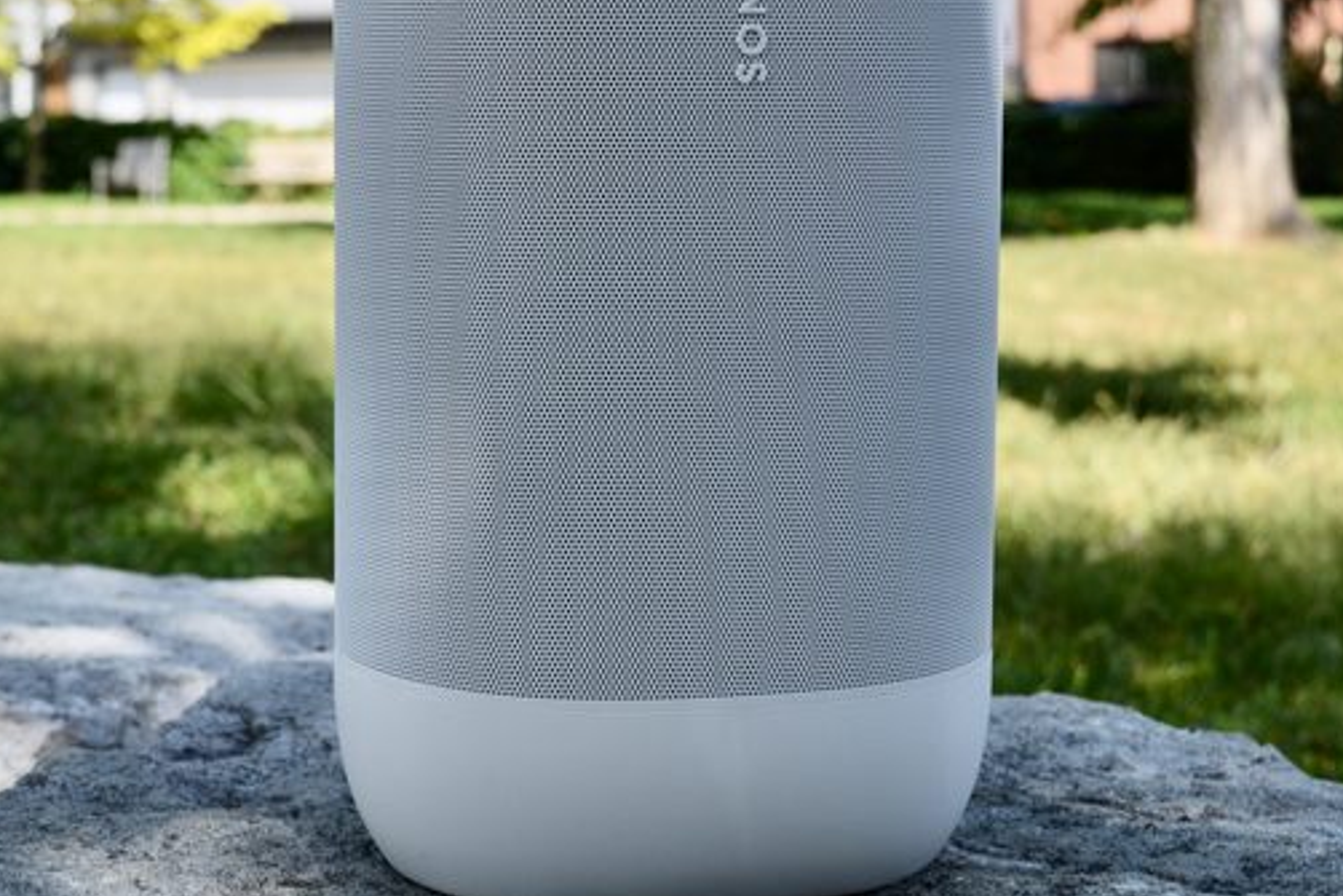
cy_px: 358
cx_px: 607
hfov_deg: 30.2
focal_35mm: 67
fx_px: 2489
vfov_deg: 20.4
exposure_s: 1/160
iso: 100
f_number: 6.3
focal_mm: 31
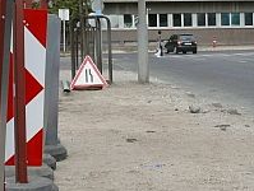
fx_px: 581
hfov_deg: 24.6
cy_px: 75
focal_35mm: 79
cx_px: 163
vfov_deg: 18.7
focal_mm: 7.4
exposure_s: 1/640
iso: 400
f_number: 8
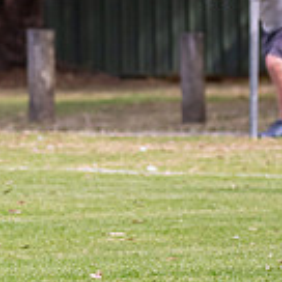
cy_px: 42
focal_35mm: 1029
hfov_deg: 1.7
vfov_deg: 1.7
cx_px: -300
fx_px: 9484
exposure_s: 1/1600
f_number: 6.3
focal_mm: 200
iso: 800
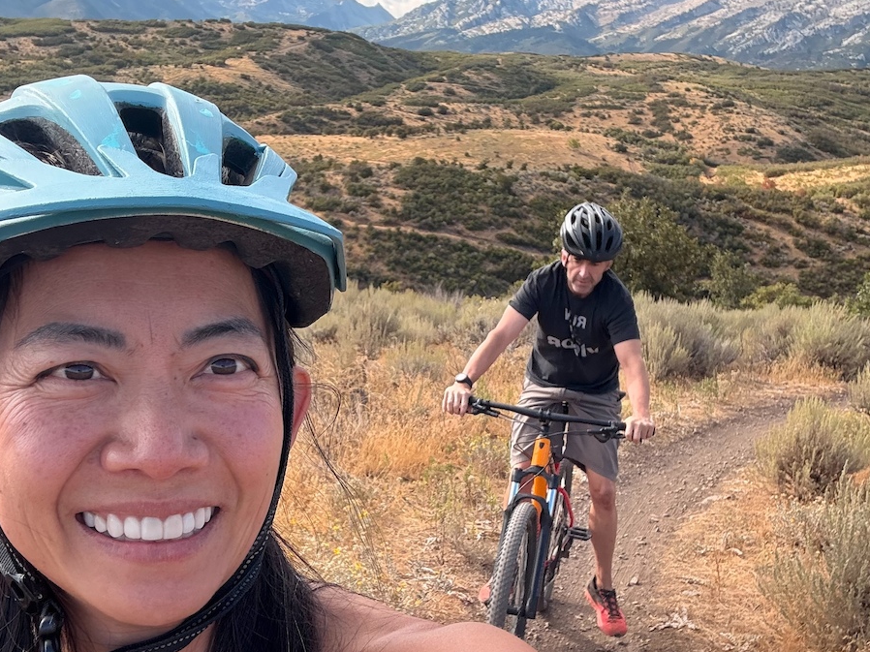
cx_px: 440
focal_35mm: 41
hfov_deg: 45.8
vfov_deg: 34.9
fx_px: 1030
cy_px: 411
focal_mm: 2.69
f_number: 1.9
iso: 40
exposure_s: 1/470
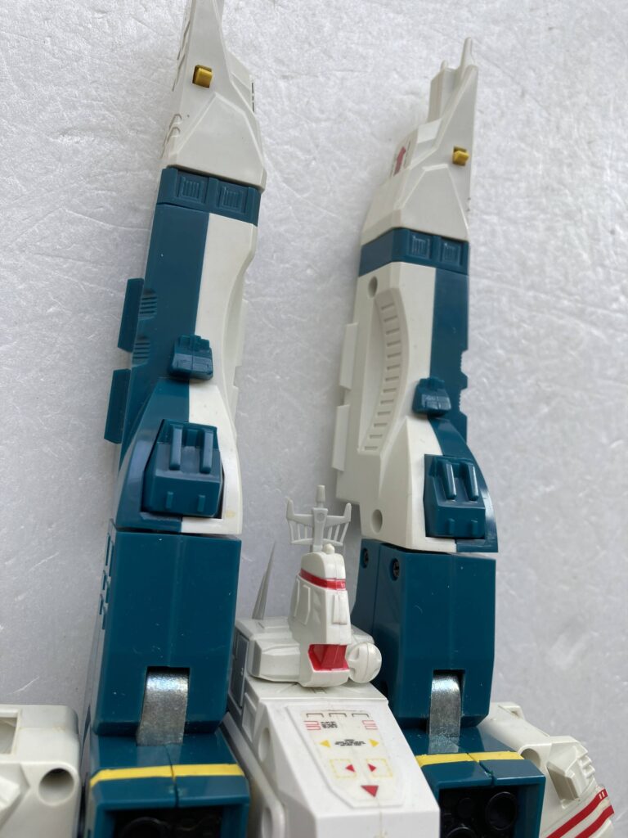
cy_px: 419
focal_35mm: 28
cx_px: 314
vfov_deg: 63.4
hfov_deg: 49.7
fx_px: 677
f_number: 1.8
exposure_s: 1/121
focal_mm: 3.99
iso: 25
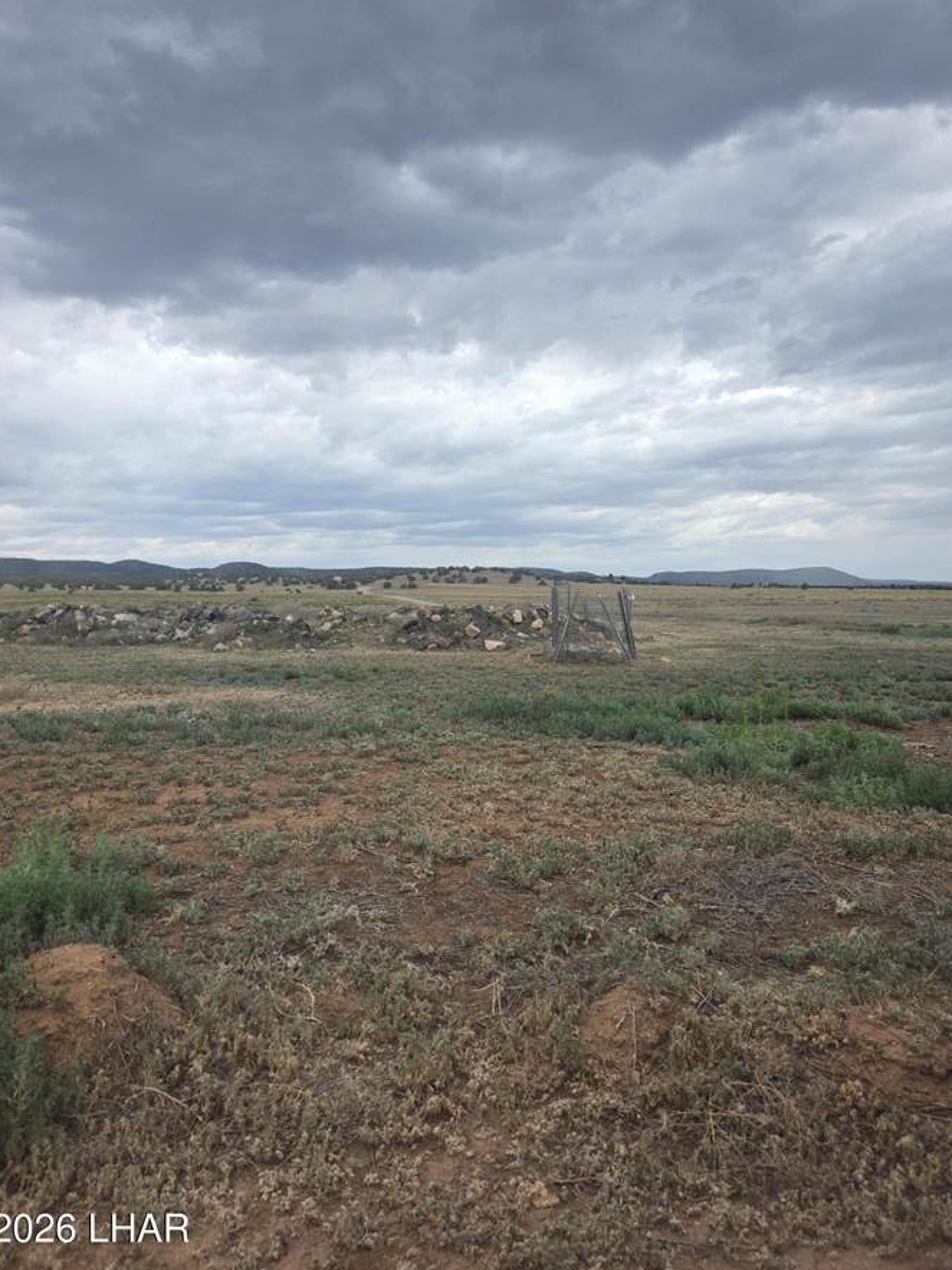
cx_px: 476
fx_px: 917
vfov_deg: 69.3
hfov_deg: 54.9
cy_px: 601
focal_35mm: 25
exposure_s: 1/3194
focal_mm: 6.3
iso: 80
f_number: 1.7
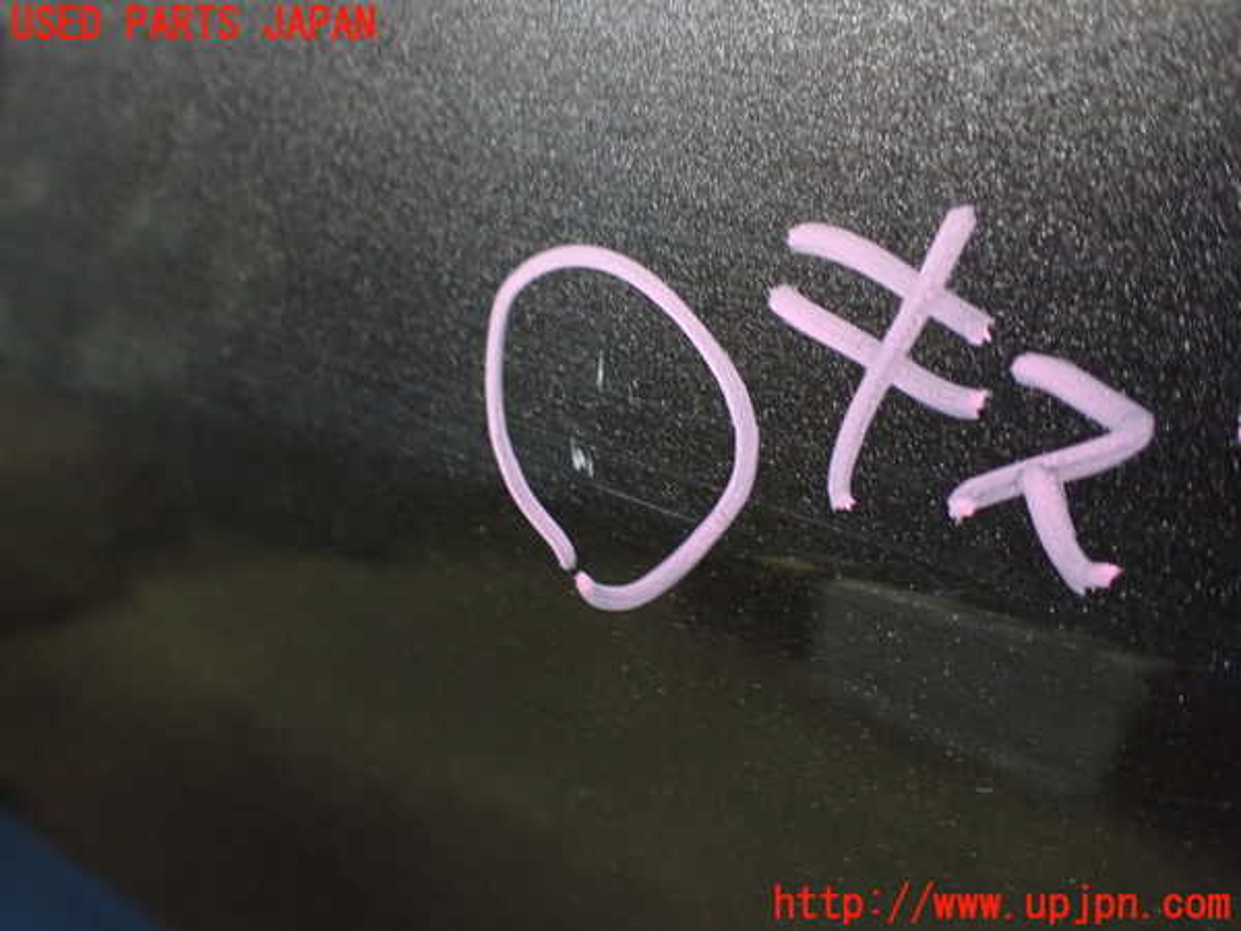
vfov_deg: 46.8
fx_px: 1076
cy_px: 466
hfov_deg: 60.0
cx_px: 620
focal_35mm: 30
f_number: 2.3
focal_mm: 5.4
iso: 1000
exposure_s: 1/30
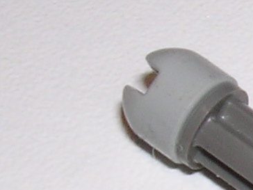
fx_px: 1564
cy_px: 145
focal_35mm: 214
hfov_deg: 8.9
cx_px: 422
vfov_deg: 6.9
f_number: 5.6
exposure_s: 1/60.1
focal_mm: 5.8
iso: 100
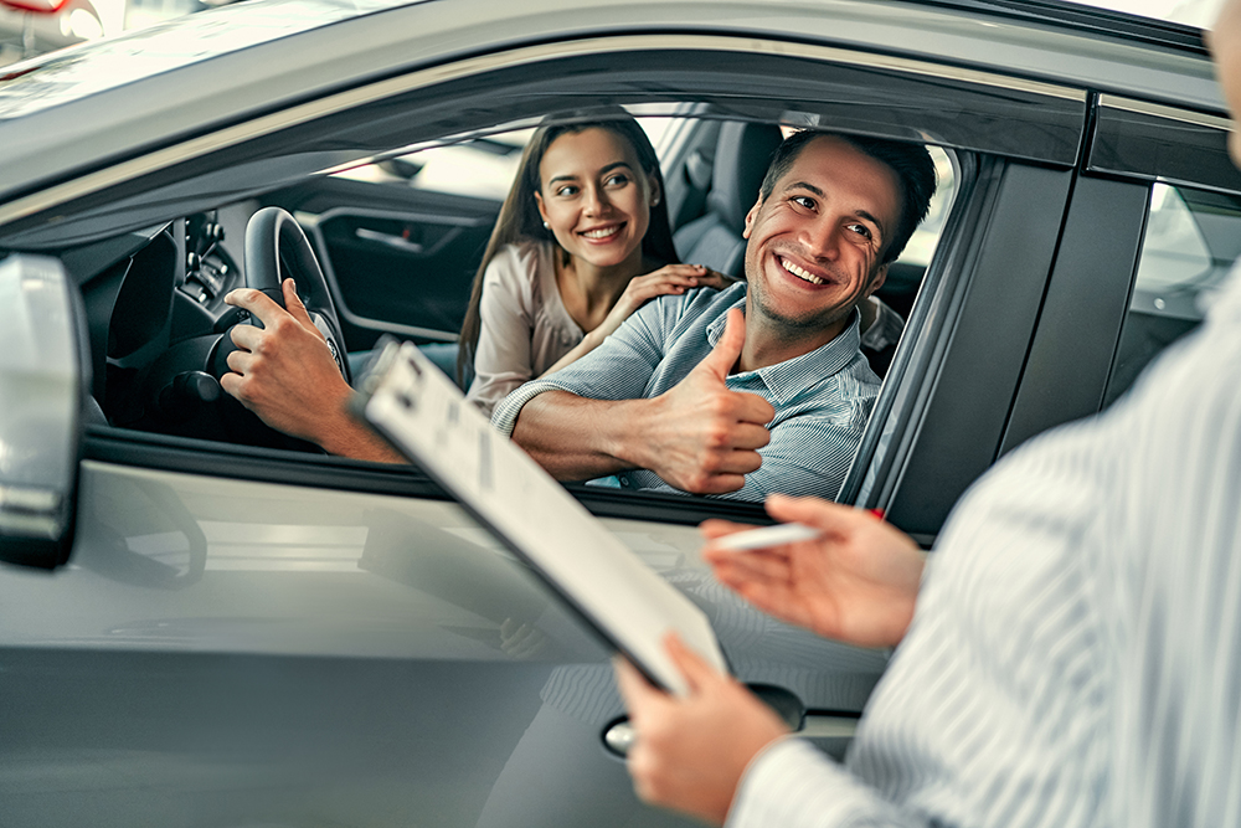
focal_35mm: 35
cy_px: 414
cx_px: 620
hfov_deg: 54.4
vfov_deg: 37.9
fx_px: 1207
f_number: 1.6
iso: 400
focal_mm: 35
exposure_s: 1/500
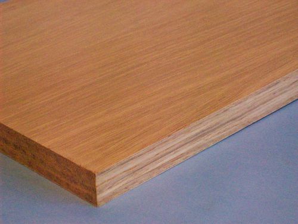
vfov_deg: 13.7
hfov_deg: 18.2
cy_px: 112
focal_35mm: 108
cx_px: 149
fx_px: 930
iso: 800
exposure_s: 1/257
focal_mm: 18
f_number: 4.8
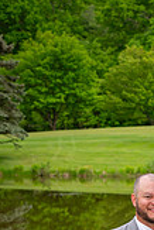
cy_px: 302
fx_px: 903
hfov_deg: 9.4
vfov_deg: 14.0
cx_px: 252
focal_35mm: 141
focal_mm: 34
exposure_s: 1/3200
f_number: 3.2
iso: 400
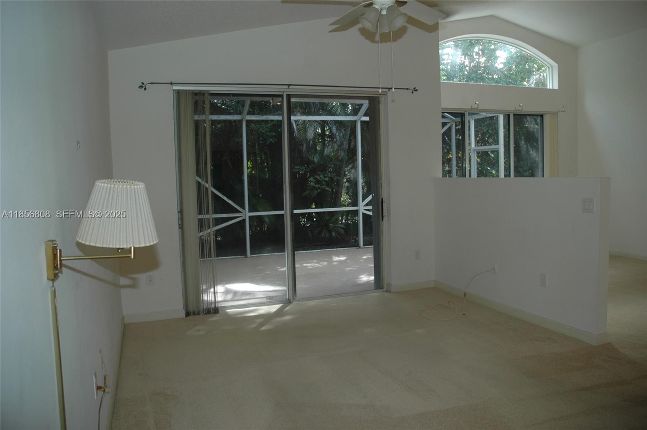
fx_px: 485
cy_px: 215
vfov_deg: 47.8
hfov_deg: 67.5
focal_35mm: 27
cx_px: 324
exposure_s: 1/60
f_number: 4.5
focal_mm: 18
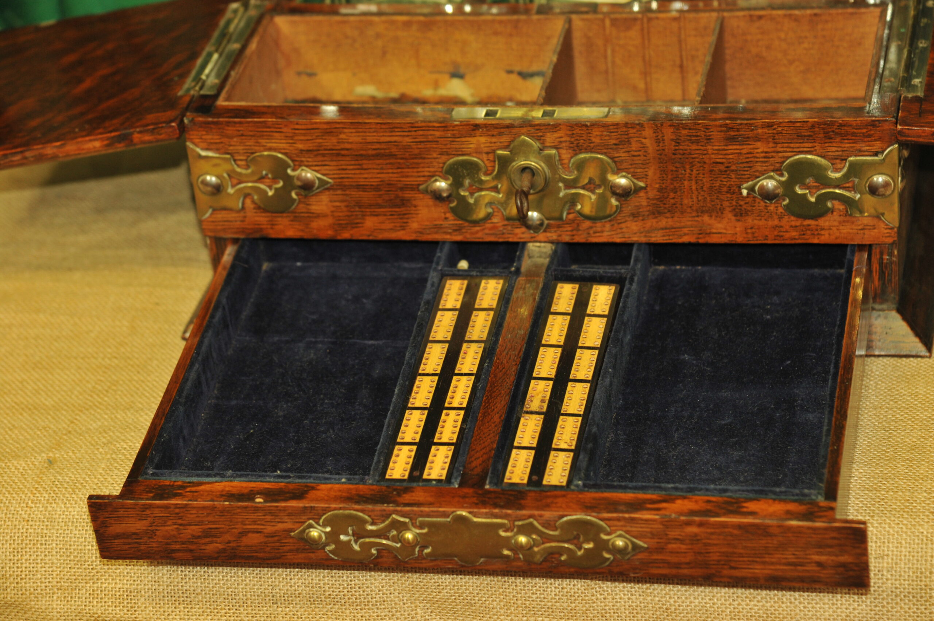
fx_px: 3111
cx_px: 467
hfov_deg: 17.1
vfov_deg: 11.4
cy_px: 310
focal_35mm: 120
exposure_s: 1/60
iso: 1250
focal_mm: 120
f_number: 5.6
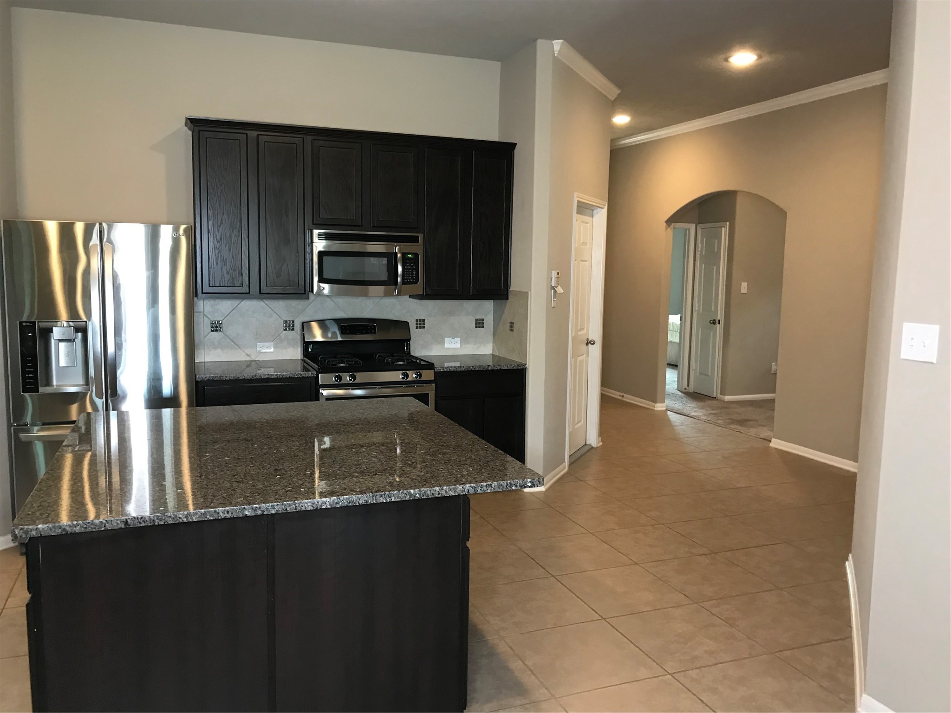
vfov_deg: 49.7
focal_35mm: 28
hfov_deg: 63.4
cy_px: 356
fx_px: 769
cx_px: 476
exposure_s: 1/15
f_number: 1.8
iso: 50
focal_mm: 3.99
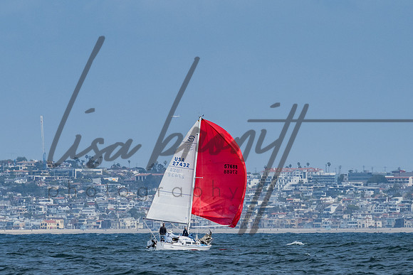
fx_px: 5936
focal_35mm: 517
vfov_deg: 2.7
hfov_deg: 4.0
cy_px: 185
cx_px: 206
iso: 200
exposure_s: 1/1600
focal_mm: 200
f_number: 6.3
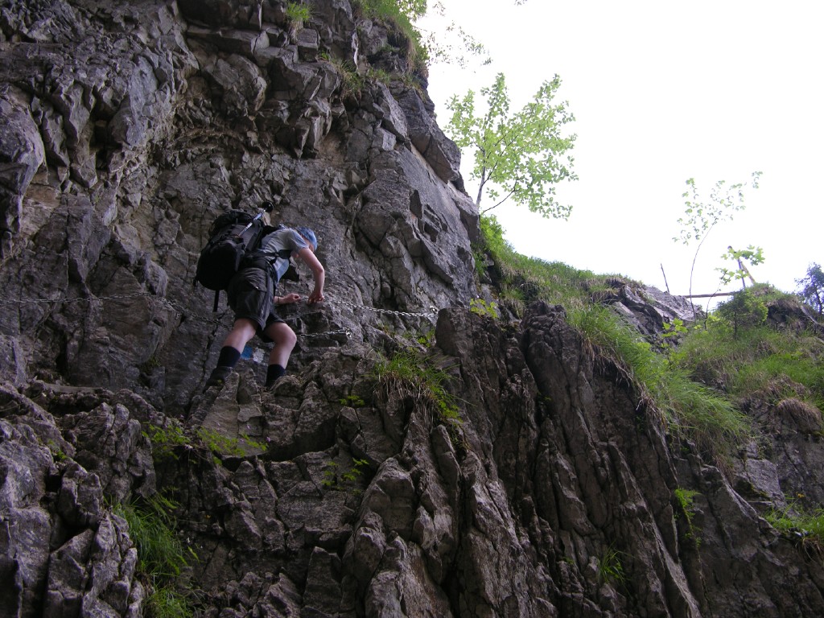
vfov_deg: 40.7
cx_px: 412
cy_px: 309
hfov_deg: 52.6
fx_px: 833
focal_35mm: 35
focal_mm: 8.9
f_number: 2.8
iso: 50
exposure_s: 1/39.1
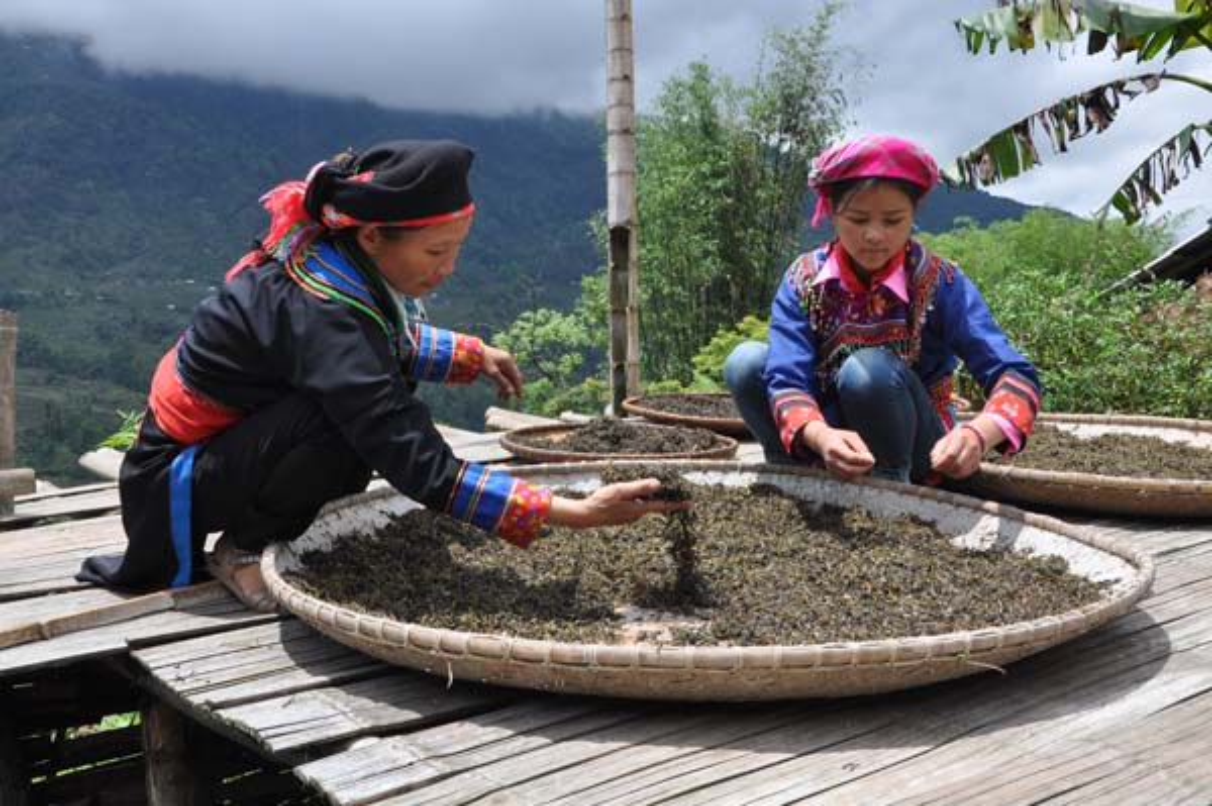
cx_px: 606
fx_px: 1211
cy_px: 403
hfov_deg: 53.2
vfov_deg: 36.8
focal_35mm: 36
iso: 500
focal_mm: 24
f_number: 16
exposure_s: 1/250
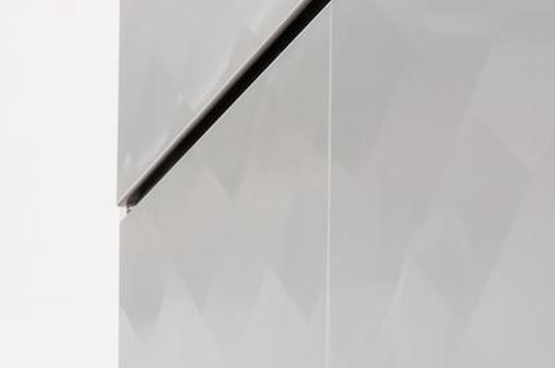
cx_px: -332
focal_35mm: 101
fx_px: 1563
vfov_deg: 11.5
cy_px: 843
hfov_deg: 17.6
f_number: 13
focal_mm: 20.5
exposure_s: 1/160
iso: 400
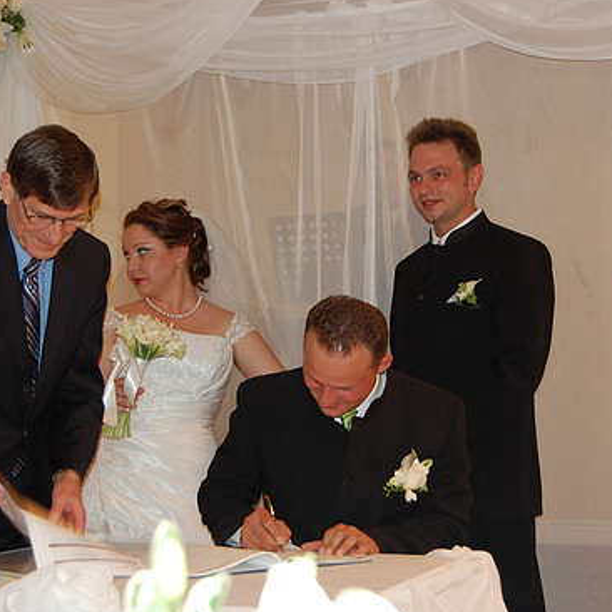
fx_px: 1414
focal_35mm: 71
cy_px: 313
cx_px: 266
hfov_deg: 24.4
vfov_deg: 24.4
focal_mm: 35
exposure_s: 1/60
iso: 400
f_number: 4.8
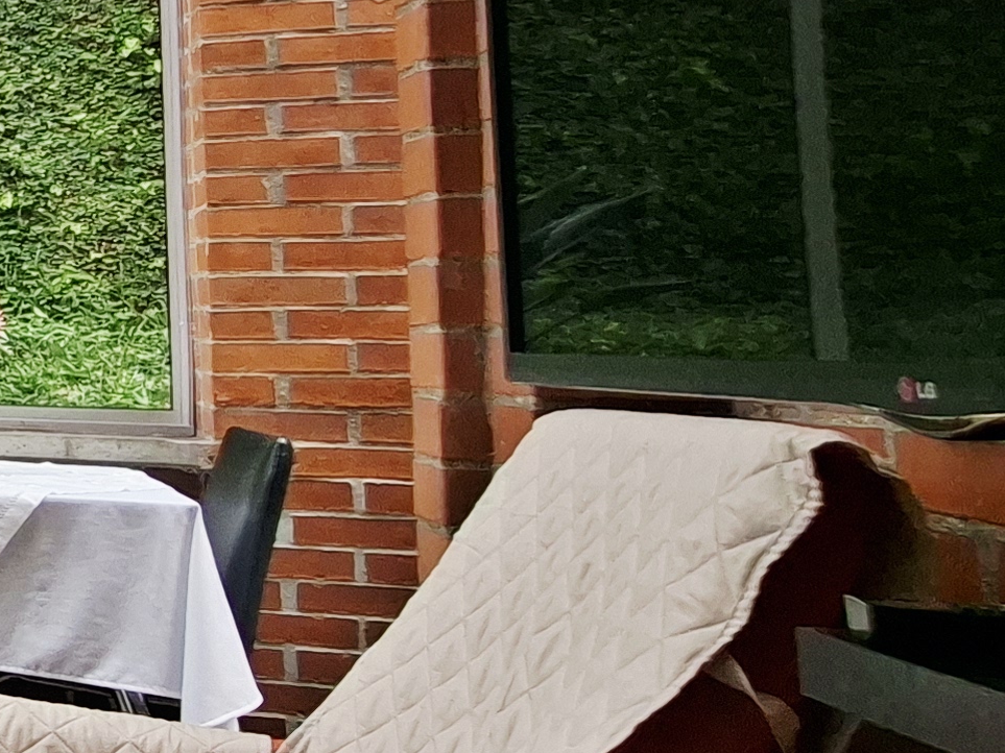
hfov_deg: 21.4
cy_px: 186
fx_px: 1568
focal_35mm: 54
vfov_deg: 26.7
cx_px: -842
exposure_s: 1/215
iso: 40
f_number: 2.2
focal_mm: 1.74
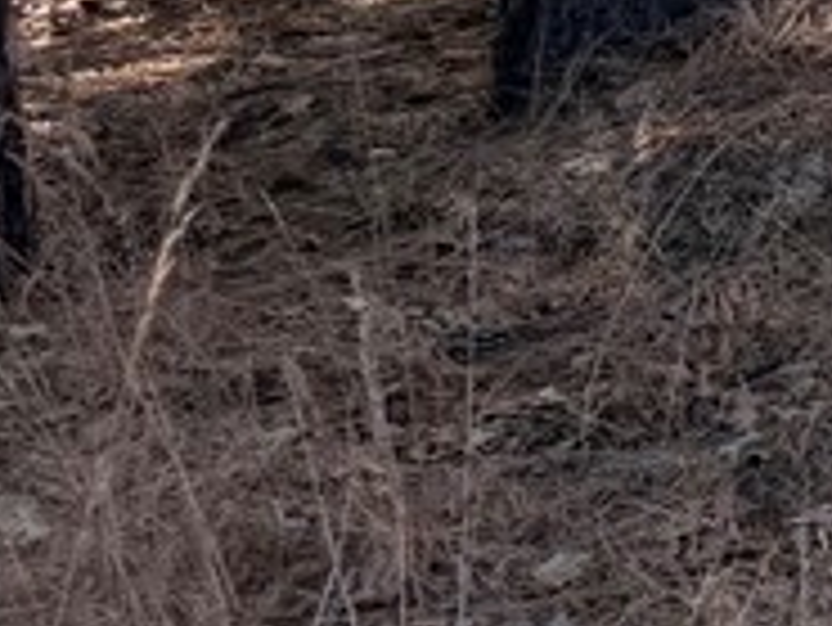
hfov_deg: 11.2
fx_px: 3199
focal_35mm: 133
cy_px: -126
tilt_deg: -13.7
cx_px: 2271
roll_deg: -0.4
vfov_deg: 11.0
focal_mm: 6.76
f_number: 1.78
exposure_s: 1/539
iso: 80
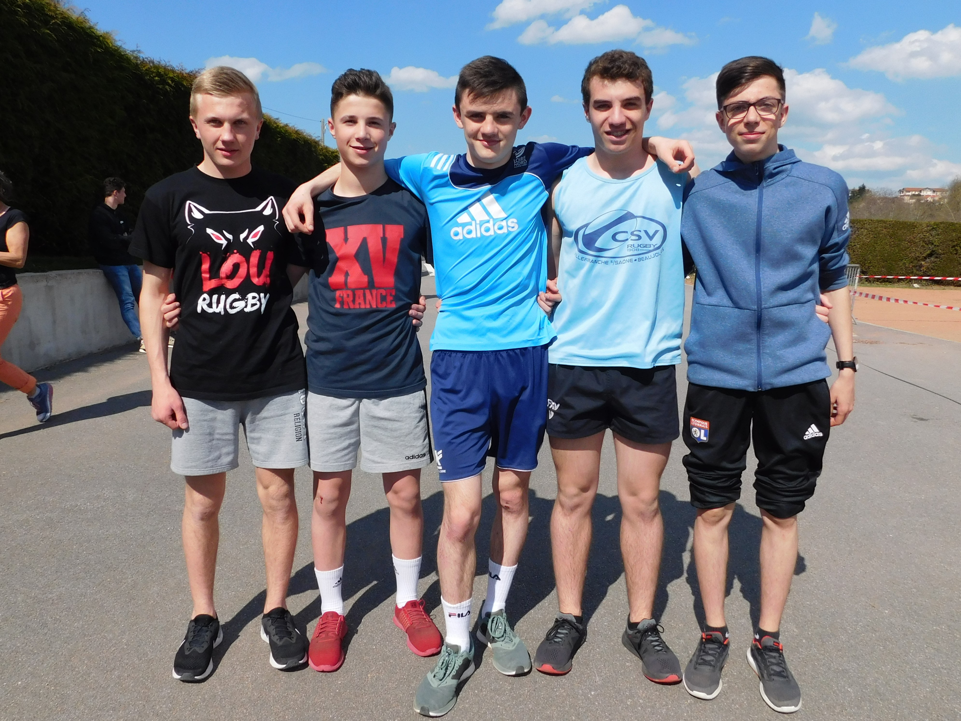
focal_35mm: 23
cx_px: 480
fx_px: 639
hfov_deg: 73.9
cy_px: 360
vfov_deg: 58.9
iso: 125
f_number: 6
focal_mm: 4
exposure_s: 1/640
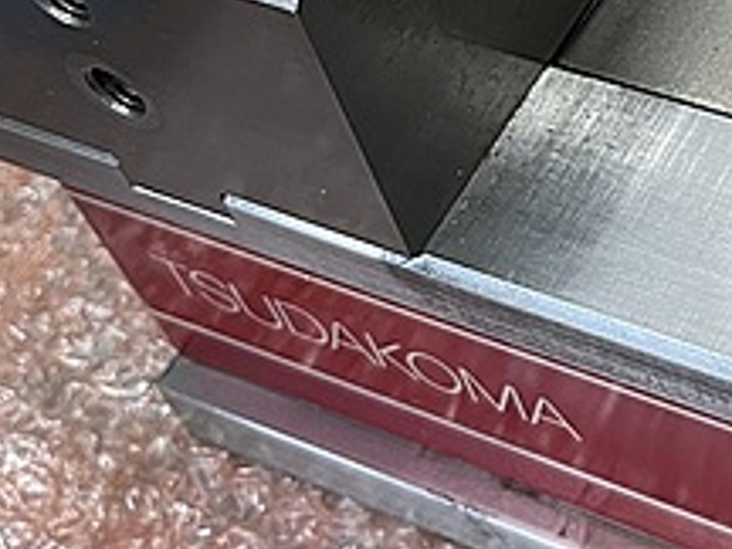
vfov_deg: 18.3
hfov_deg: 23.5
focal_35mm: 77
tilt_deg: -46.8
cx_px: 840
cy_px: -81
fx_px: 1628
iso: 160
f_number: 1.6
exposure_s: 1/60
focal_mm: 5.1
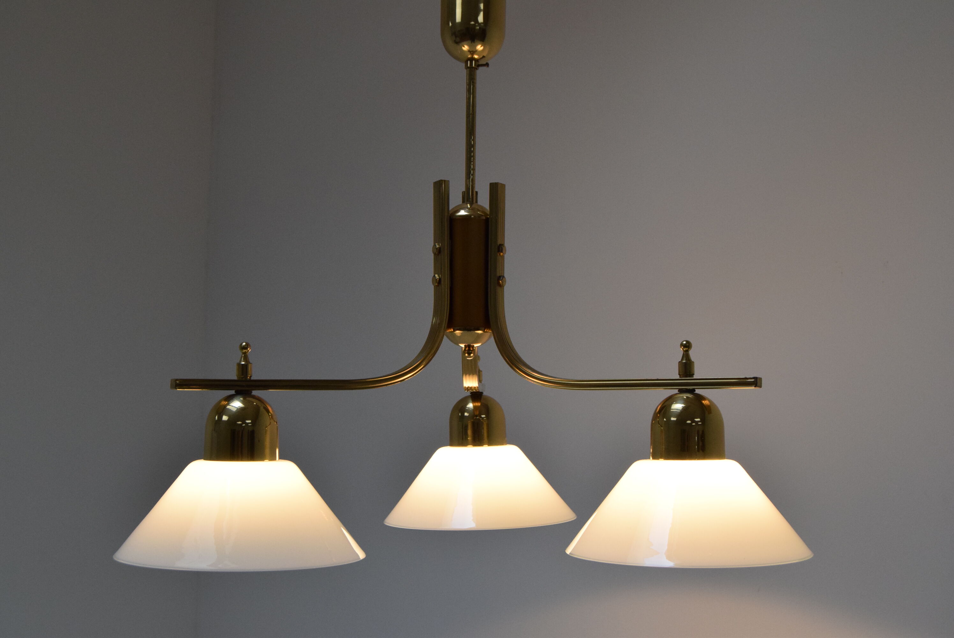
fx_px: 1273
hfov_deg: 41.1
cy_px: 319
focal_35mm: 48
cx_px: 477
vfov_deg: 28.1
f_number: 8
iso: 1600
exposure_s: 1/250
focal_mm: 32
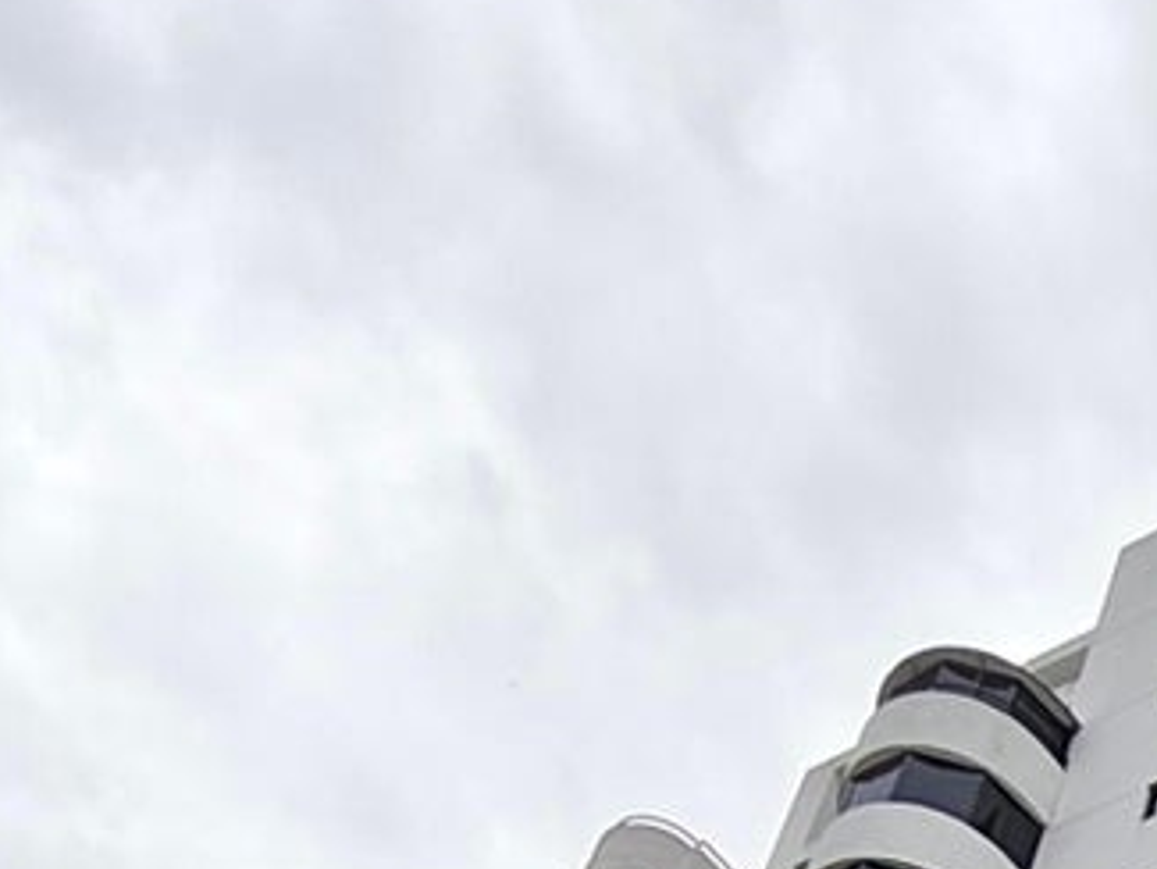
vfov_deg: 17.3
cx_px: 1757
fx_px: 2106
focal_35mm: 63
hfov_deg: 23.9
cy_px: 1713
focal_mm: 1.67
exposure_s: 1/900
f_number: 2.2
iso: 50
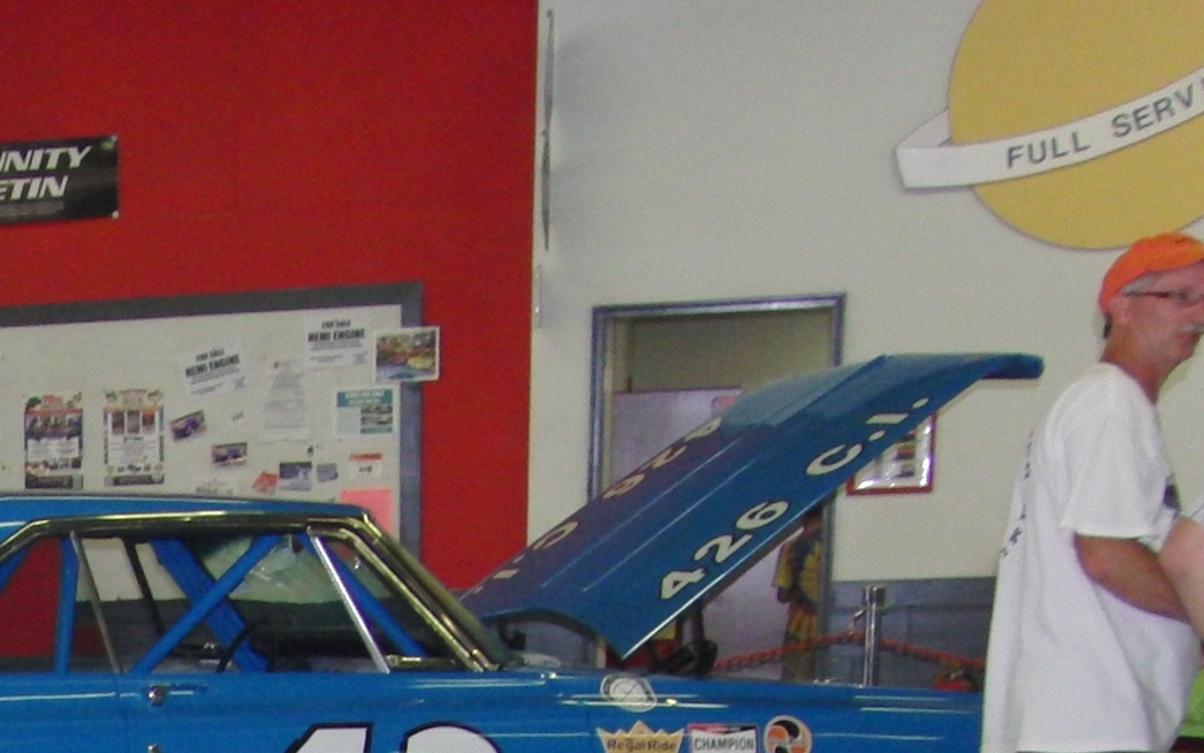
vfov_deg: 12.2
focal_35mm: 100
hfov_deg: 19.1
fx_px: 3282
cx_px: -383
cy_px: 1269
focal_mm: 5.9
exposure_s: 1/80
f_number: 2.9
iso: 200
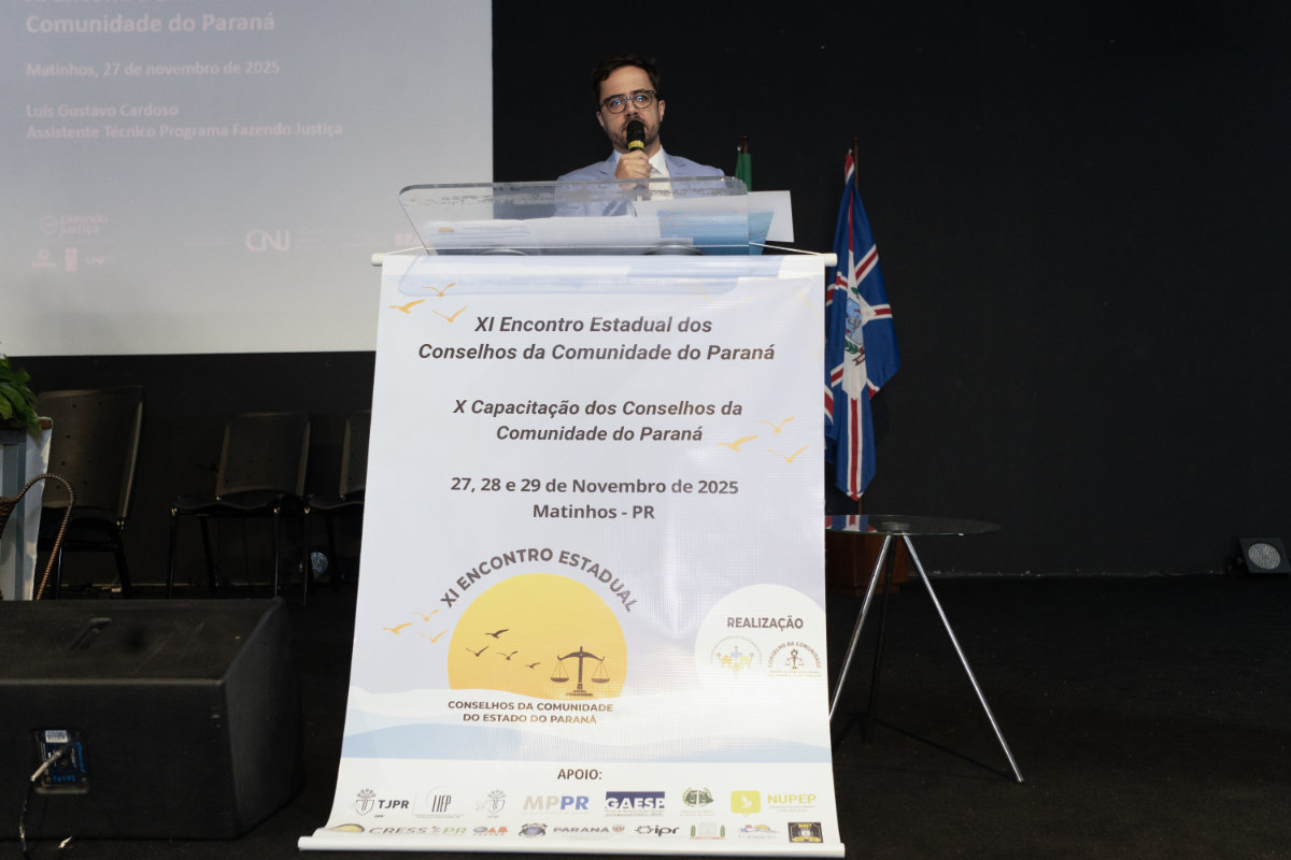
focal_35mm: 35
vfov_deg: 37.9
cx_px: 646
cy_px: 430
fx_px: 1255
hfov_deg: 54.4
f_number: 4
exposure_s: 1/100
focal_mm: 35
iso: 3200
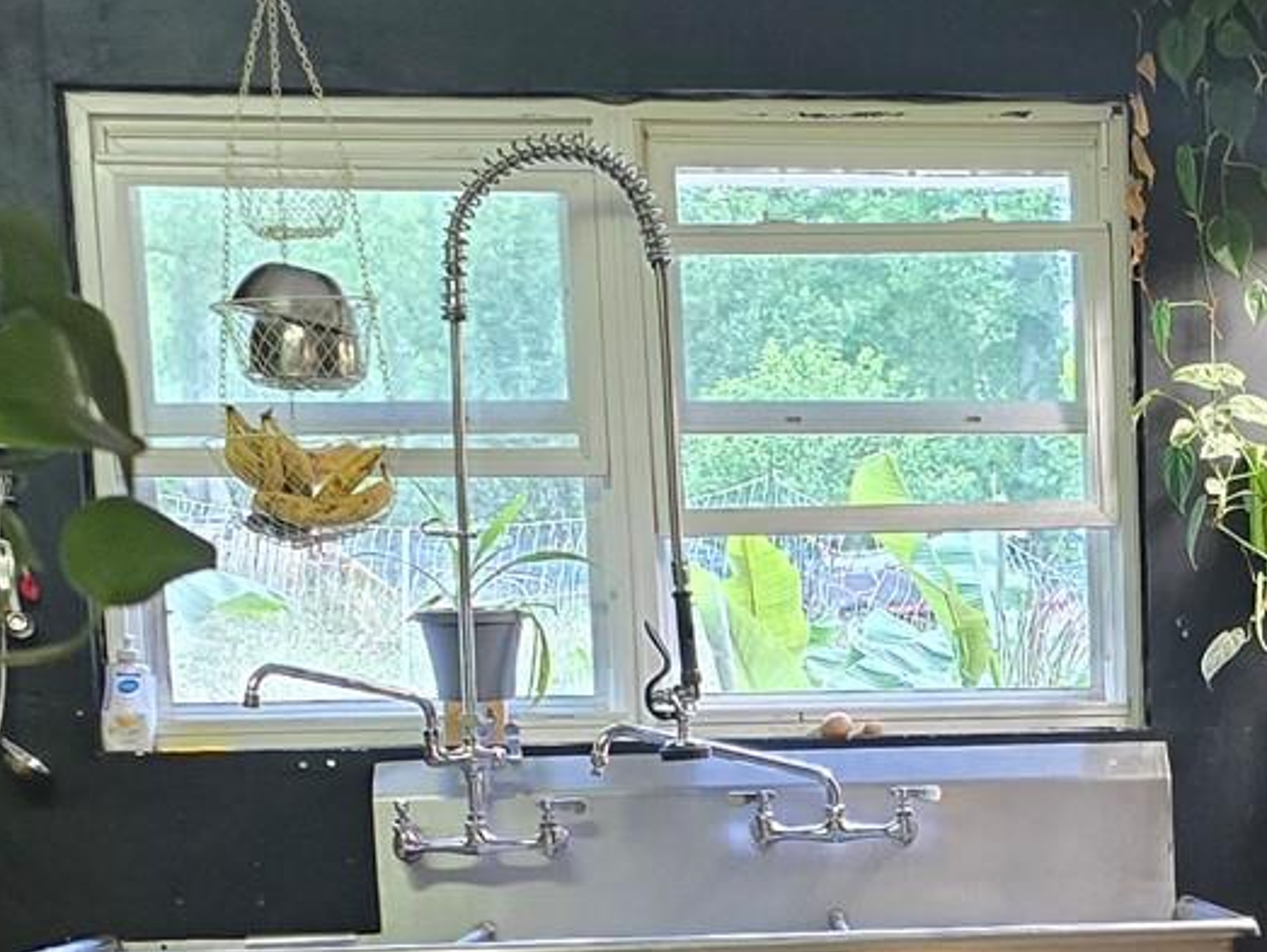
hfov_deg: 21.1
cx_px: 1233
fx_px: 3296
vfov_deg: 15.9
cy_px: 1114
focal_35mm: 90
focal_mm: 6.3
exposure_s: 1/120
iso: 1000
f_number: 1.7
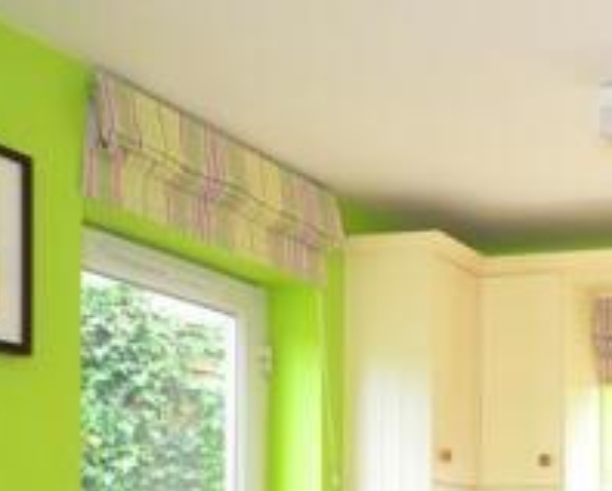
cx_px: 748
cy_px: 527
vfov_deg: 23.8
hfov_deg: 27.2
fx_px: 1098
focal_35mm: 61
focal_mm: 13
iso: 200
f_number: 4.8
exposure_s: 1/13
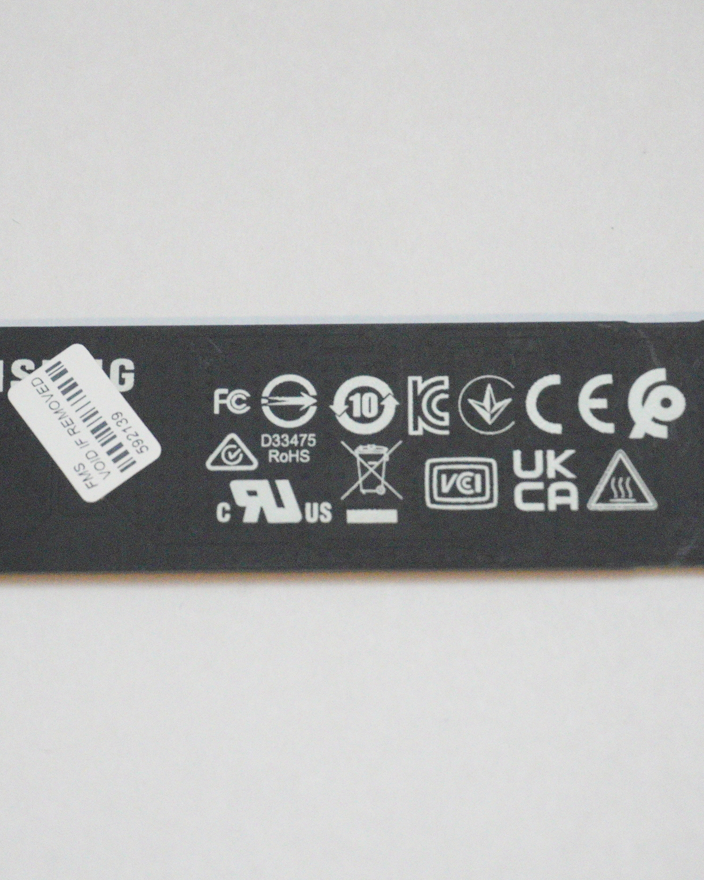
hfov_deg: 16.8
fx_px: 2389
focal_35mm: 92
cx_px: 310
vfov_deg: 20.9
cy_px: 438
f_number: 5.6
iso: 12800
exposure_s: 1/200
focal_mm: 43
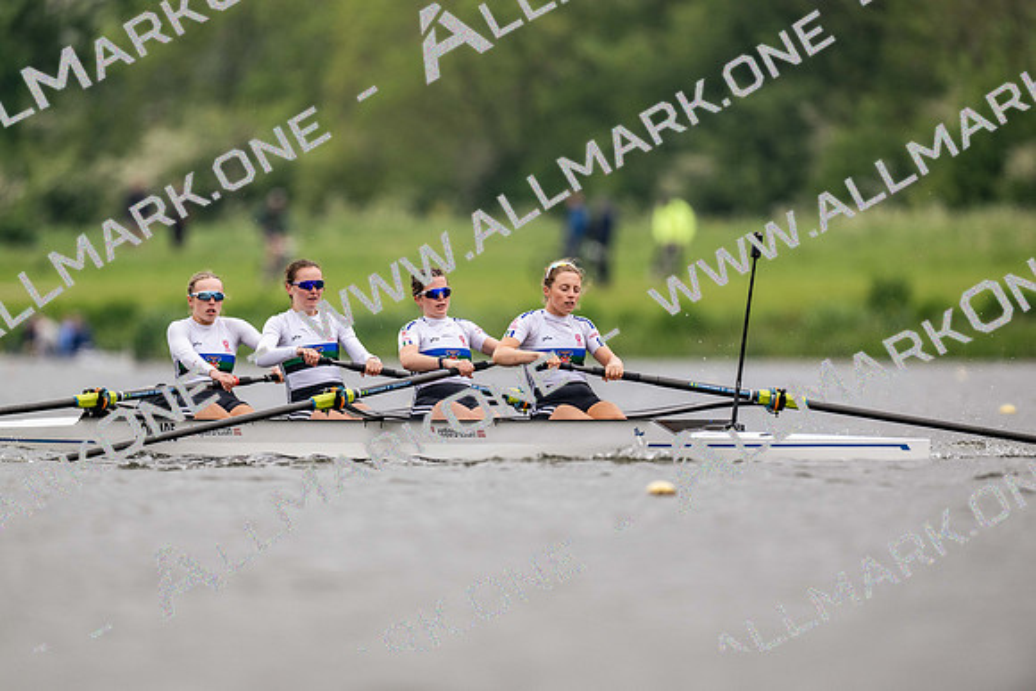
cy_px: 346
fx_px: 17270
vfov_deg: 2.3
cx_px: 518
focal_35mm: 600
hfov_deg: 3.4
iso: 800
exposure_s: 1/2000
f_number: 4
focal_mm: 600
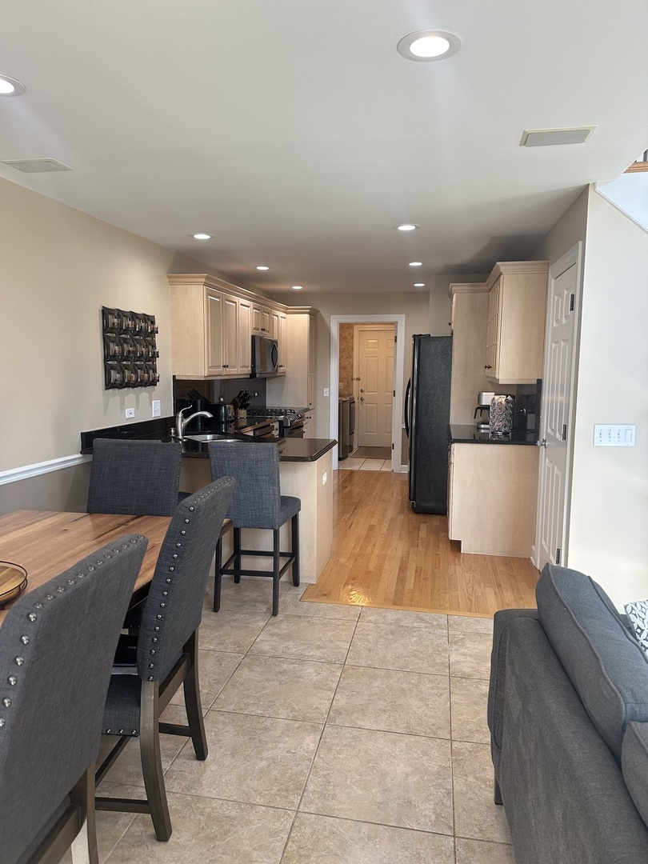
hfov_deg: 56.8
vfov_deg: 71.6
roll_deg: -0.5
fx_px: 599
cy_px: 432
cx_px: 324
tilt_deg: -6.0
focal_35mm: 24
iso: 125
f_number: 1.78
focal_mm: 6.86
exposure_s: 1/120
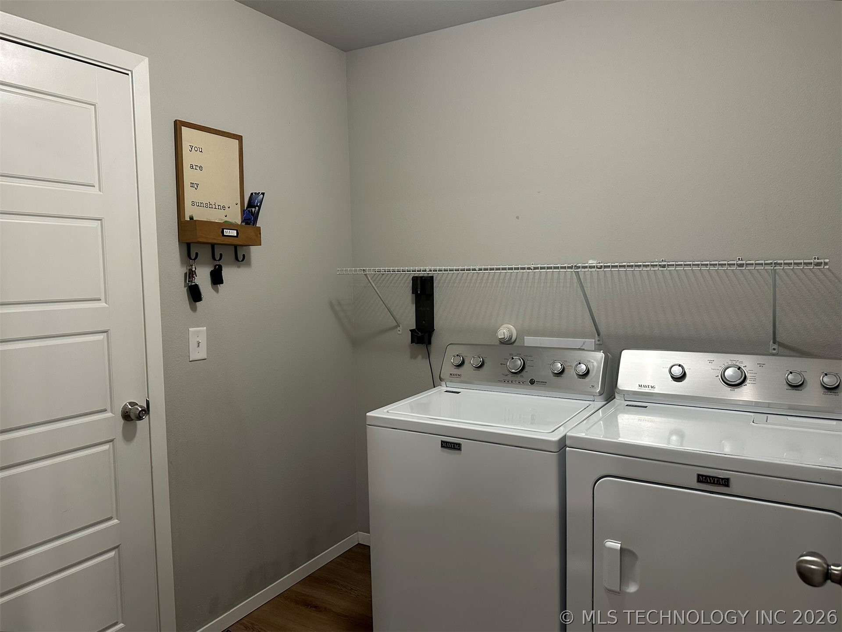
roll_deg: +1.7
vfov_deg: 56.8
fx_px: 584
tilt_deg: -4.0
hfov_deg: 71.6
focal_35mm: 24
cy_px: 316
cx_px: 421
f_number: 1.78
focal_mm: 6.86
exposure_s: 1/60
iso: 250
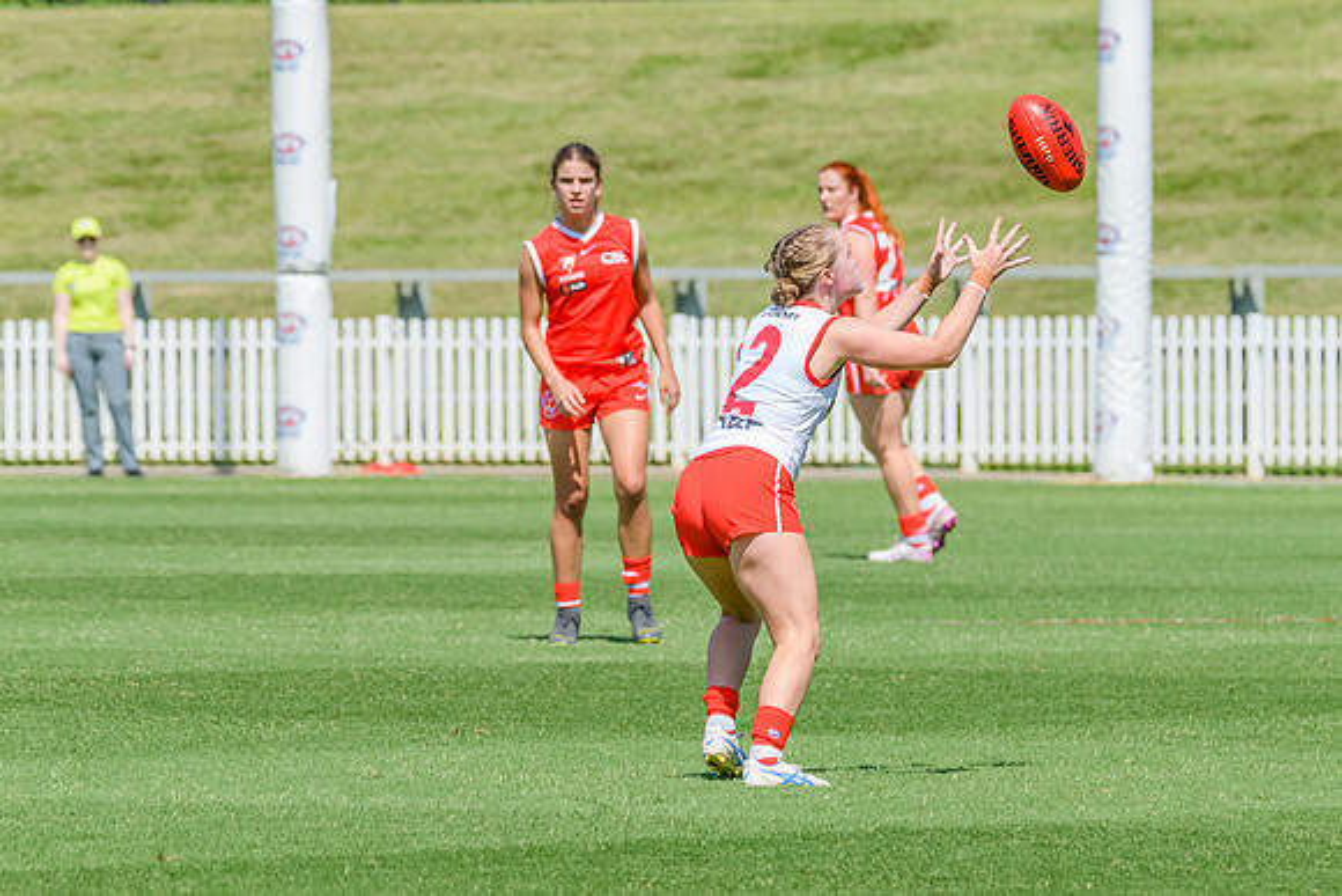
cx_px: 749
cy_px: 507
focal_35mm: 474
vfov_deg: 2.9
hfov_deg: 4.4
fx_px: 17659
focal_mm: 280
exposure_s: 1/2000
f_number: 9
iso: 800
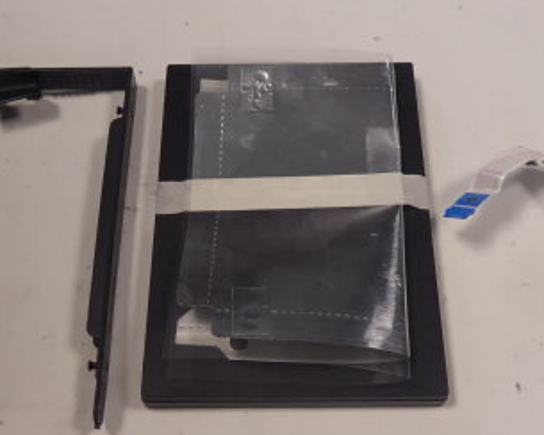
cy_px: 321
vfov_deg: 31.0
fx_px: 773
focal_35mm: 48
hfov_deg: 38.8
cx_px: 269
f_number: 3.3
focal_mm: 4.3
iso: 250
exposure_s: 1/60
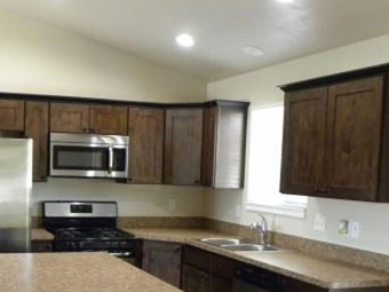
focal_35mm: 49
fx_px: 551
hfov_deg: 38.3
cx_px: 118
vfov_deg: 28.8
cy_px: 248
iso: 400
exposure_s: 1/37.6
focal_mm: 4.6
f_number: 2.8
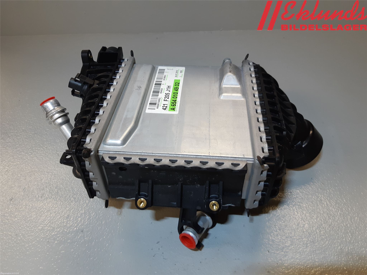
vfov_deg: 53.1
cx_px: 184
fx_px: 276
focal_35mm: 26
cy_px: 138
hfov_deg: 67.3
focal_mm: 3.93
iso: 80
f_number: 1.7
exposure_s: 1/100
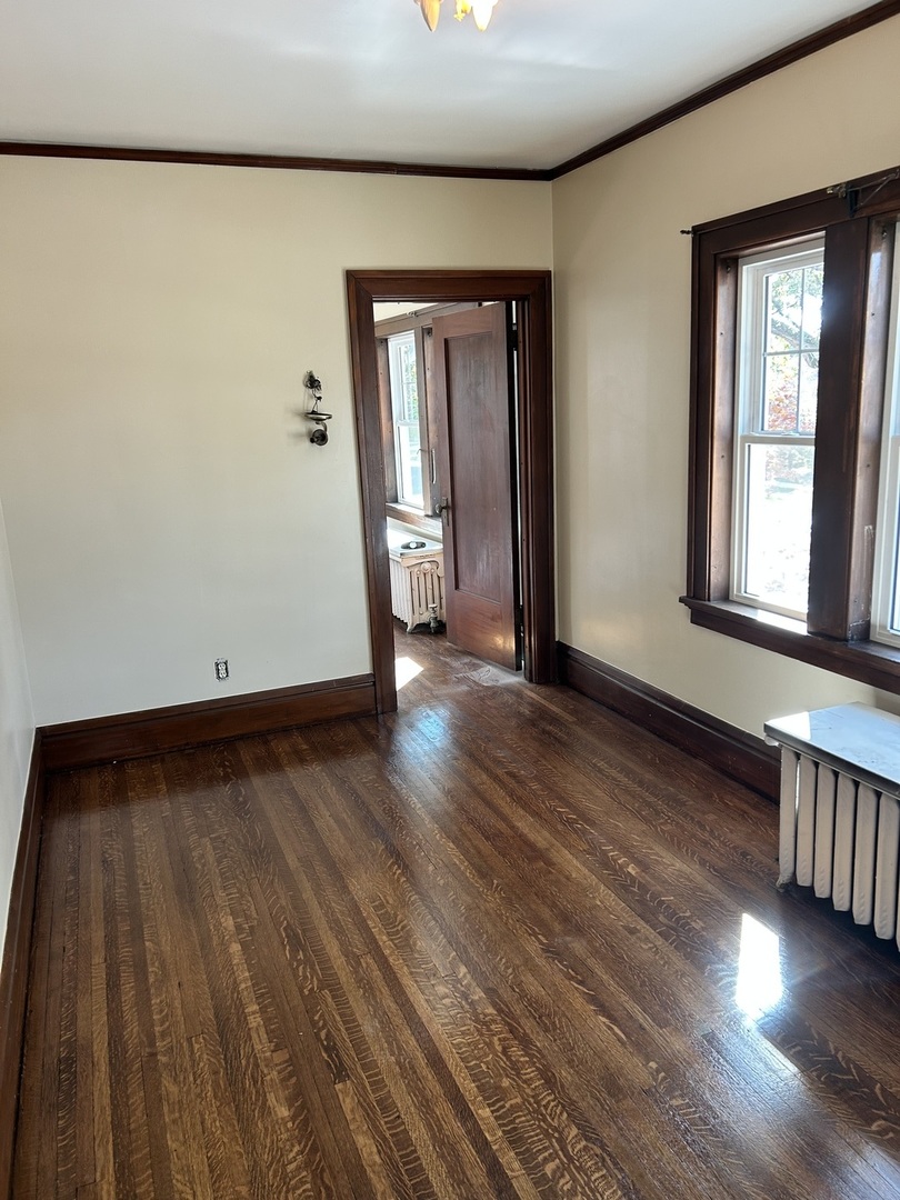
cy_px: 600
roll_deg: +2.0
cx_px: 450
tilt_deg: -12.5
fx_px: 901
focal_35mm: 26
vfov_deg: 67.3
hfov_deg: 53.1
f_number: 1.5
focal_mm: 5.7
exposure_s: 1/60
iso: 80
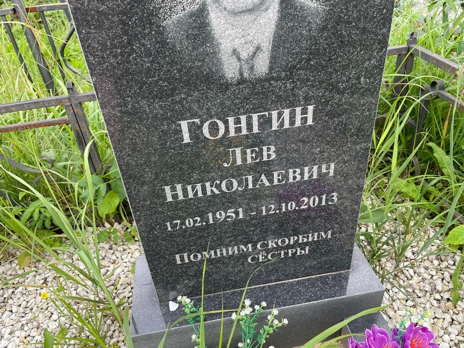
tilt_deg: -34.7
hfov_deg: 67.3
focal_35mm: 26
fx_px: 349
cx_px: 232
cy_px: 174
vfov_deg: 53.1
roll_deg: +6.9
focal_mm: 4.2
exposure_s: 1/222
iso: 32
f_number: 1.6
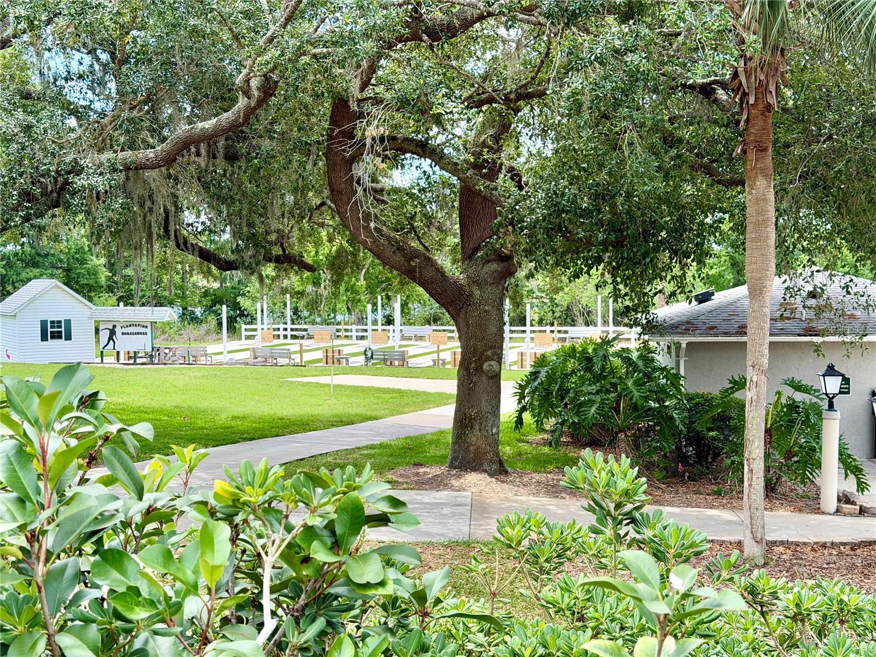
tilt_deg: -3.5
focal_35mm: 48
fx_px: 1215
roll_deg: +0.2
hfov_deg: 39.7
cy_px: 328
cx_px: 438
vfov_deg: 30.3
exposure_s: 1/1222
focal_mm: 6.76
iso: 80
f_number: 1.78
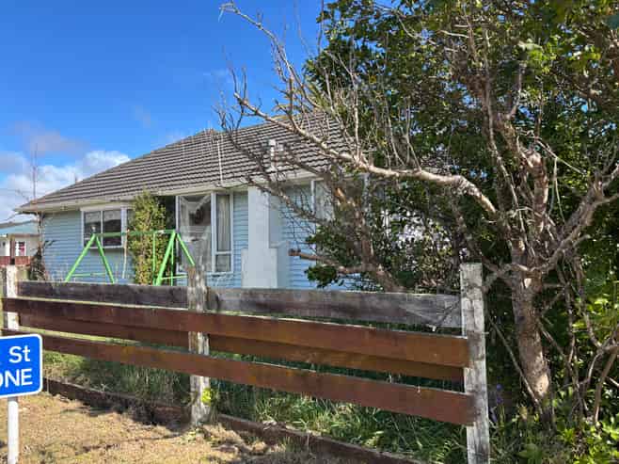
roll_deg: +0.0
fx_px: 465
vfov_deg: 53.0
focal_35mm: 26
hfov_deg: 67.3
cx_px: 310
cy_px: 232
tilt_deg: +3.9
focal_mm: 5.96
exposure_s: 1/1058
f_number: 1.6
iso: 50
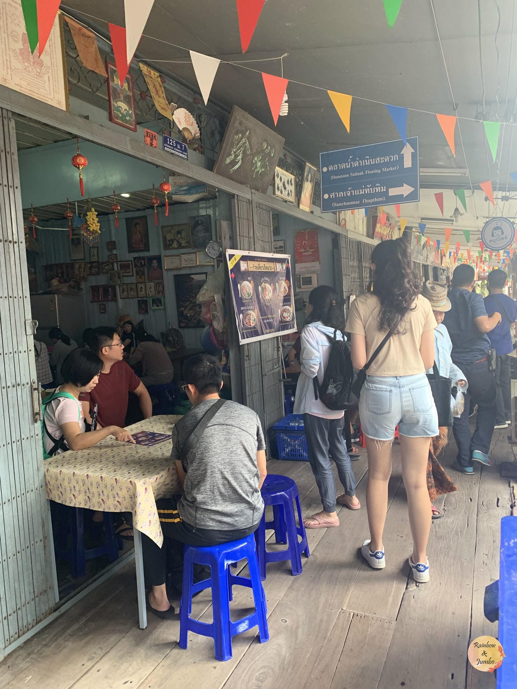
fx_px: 518
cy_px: 344
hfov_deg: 53.1
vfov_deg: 67.3
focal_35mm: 26
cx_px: 258
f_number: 1.8
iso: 100
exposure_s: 1/100
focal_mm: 4.25
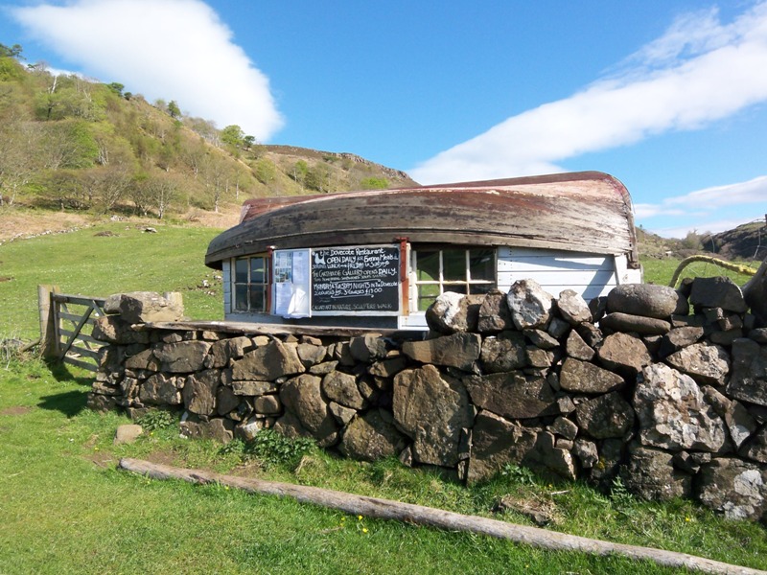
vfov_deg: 58.9
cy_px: 288
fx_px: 510
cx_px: 384
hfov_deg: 73.9
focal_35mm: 23
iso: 50
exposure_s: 1/160
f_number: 5.6
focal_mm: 3.8
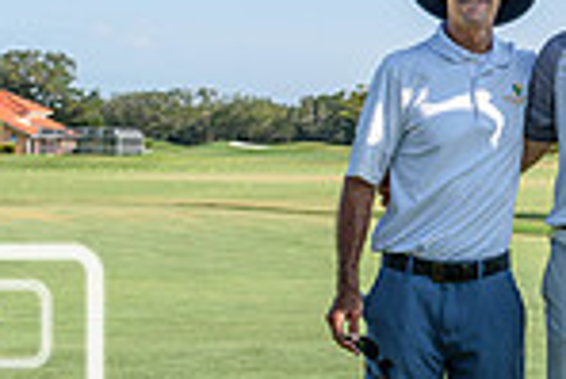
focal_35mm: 159
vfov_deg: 8.6
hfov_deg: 12.5
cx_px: 723
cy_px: 270
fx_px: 2502
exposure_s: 1/320
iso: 200
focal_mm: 27
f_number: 9
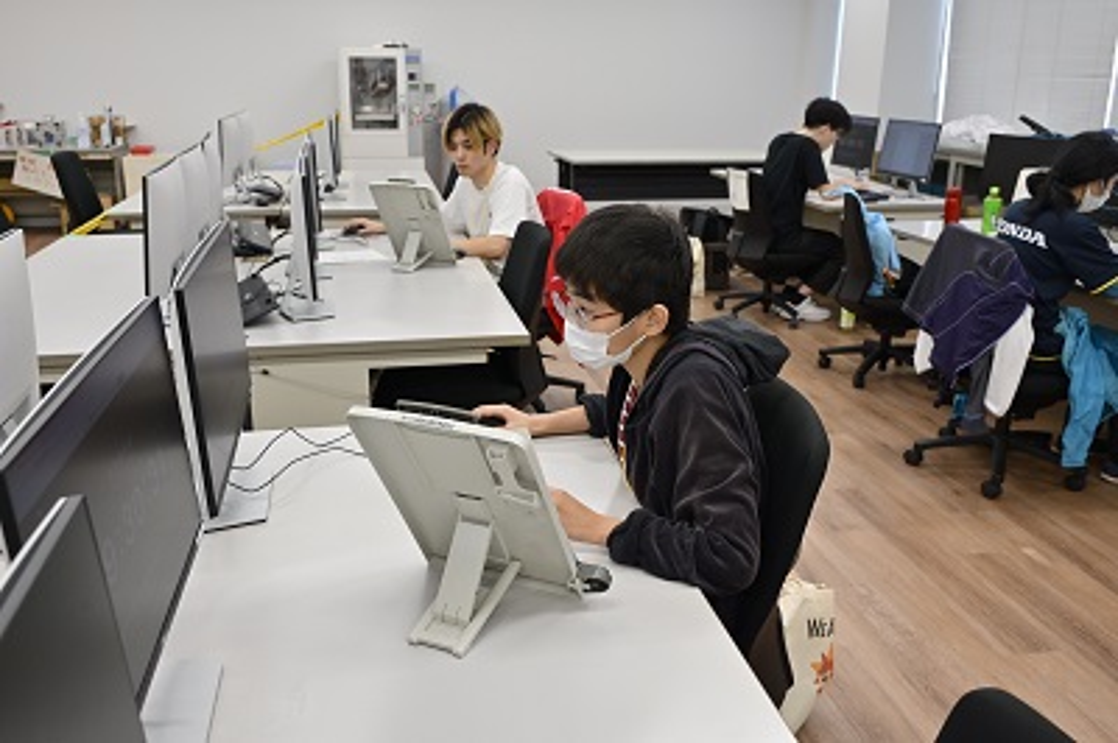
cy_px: 372
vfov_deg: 40.5
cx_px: 559
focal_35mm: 32
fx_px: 1008
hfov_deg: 58.0
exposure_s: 1/200
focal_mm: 32.5
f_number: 7.1
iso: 1600
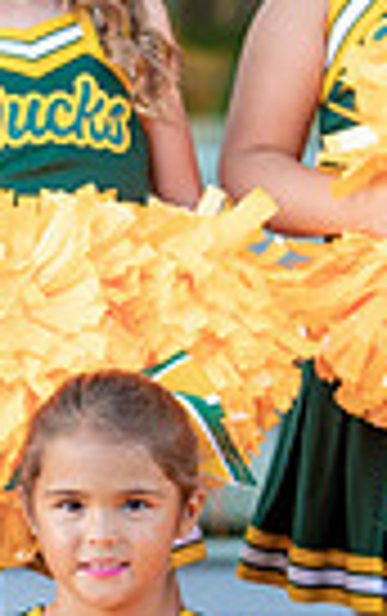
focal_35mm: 350
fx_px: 5888
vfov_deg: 6.0
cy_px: 443
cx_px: 186
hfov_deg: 3.8
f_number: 1.2
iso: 100
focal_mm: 50
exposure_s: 1/500
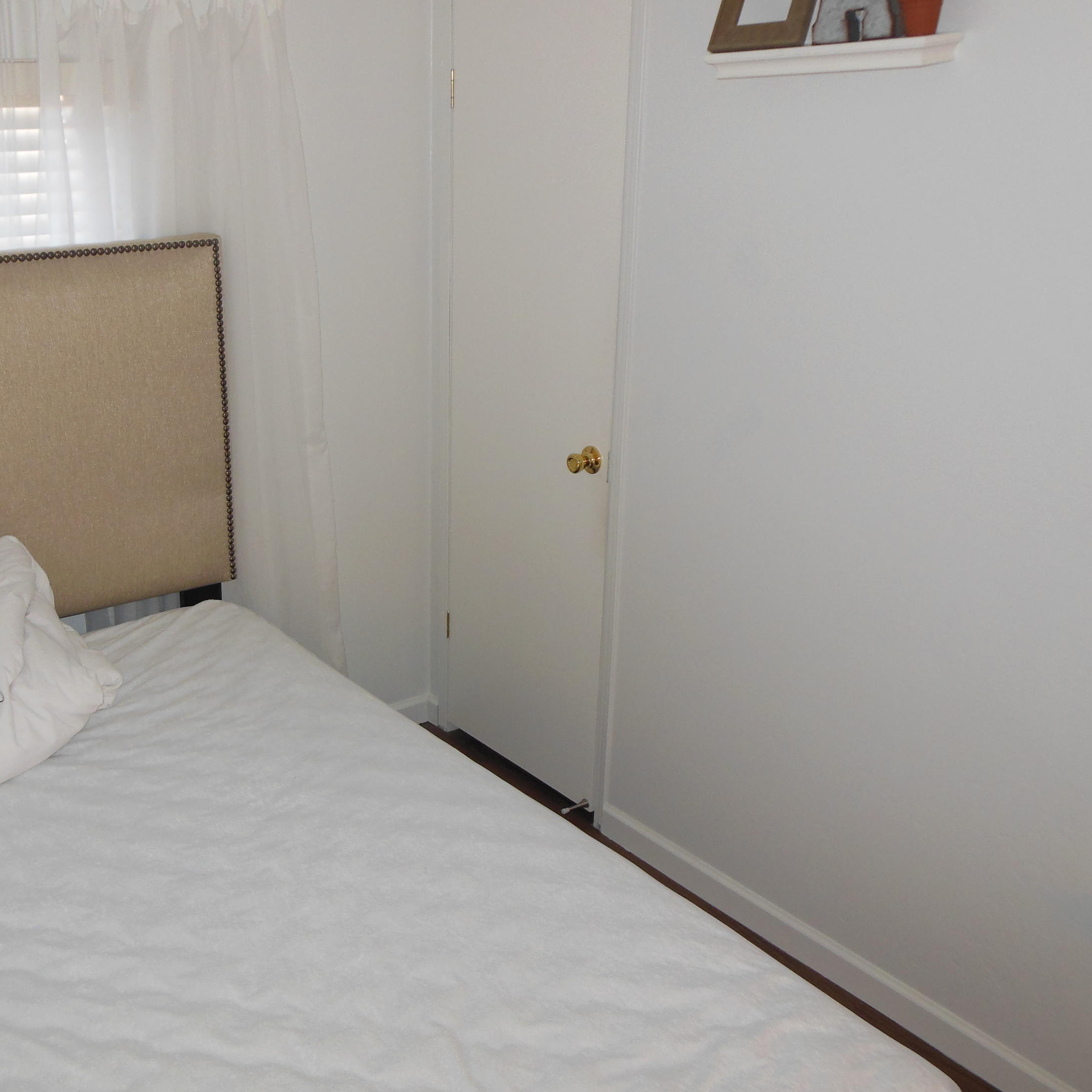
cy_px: 551
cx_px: 382
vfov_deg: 47.2
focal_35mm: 35
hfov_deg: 46.6
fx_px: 1249
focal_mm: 5.2
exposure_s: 1/25
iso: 200
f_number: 3.3
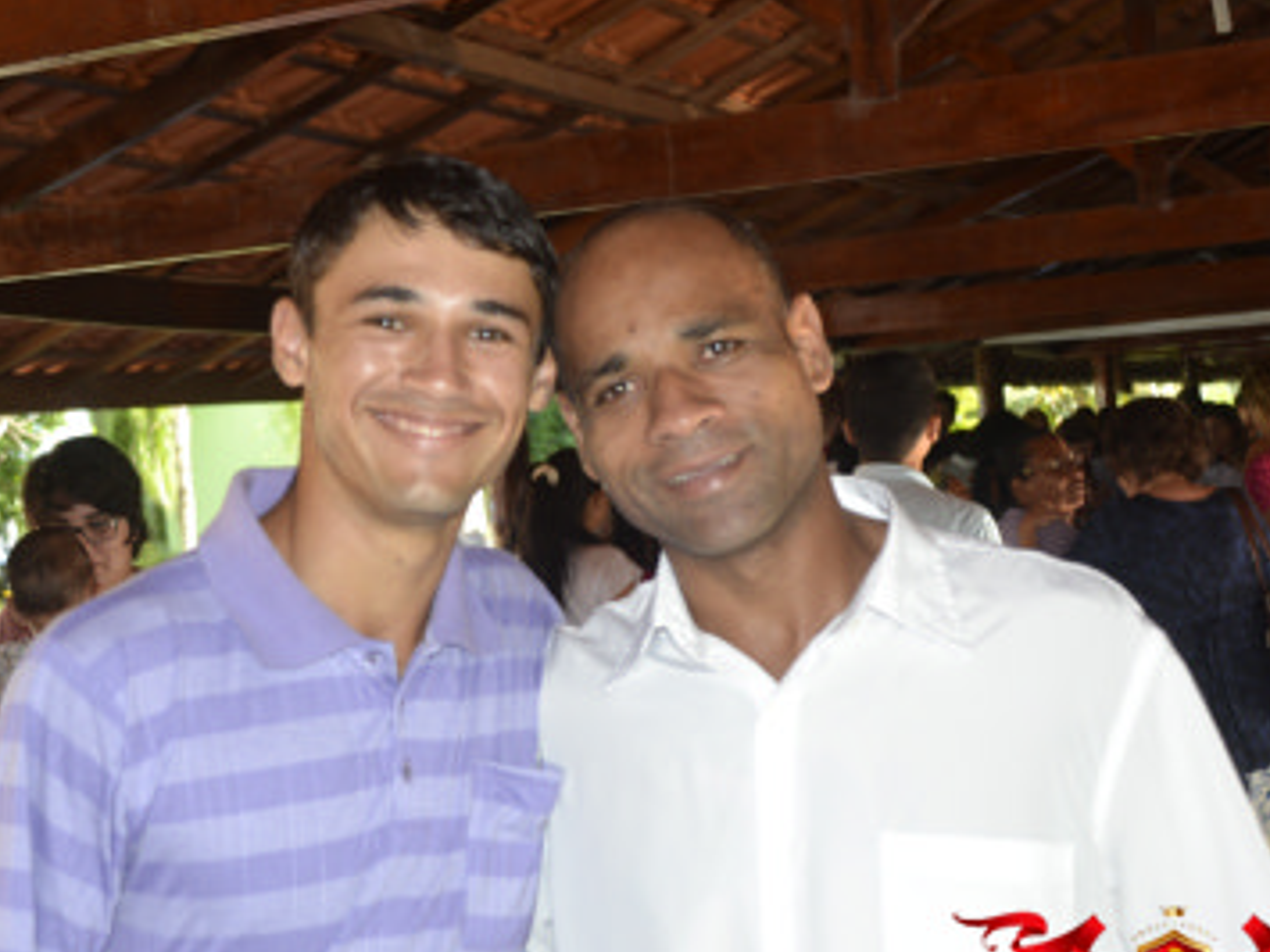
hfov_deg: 29.8
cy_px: 557
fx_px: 2384
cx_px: 562
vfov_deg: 22.6
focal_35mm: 65
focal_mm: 32
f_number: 4.2
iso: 250
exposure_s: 1/125
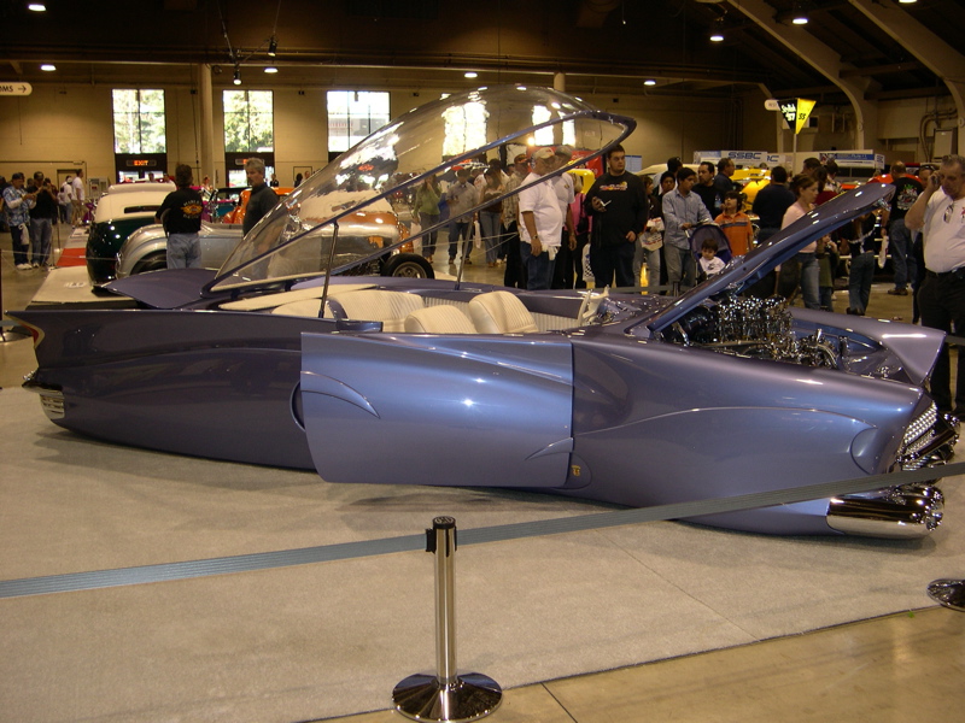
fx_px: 1059
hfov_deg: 49.0
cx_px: 482
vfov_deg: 37.7
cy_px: 362
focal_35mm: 38
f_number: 2.8
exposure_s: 1/30
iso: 104
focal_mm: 8
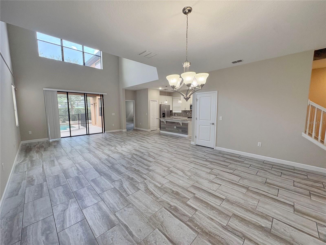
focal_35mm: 14
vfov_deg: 85.7
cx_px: 163
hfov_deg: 102.1
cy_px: 122
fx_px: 132
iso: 200
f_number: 2.2
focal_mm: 2.22
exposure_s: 1/120
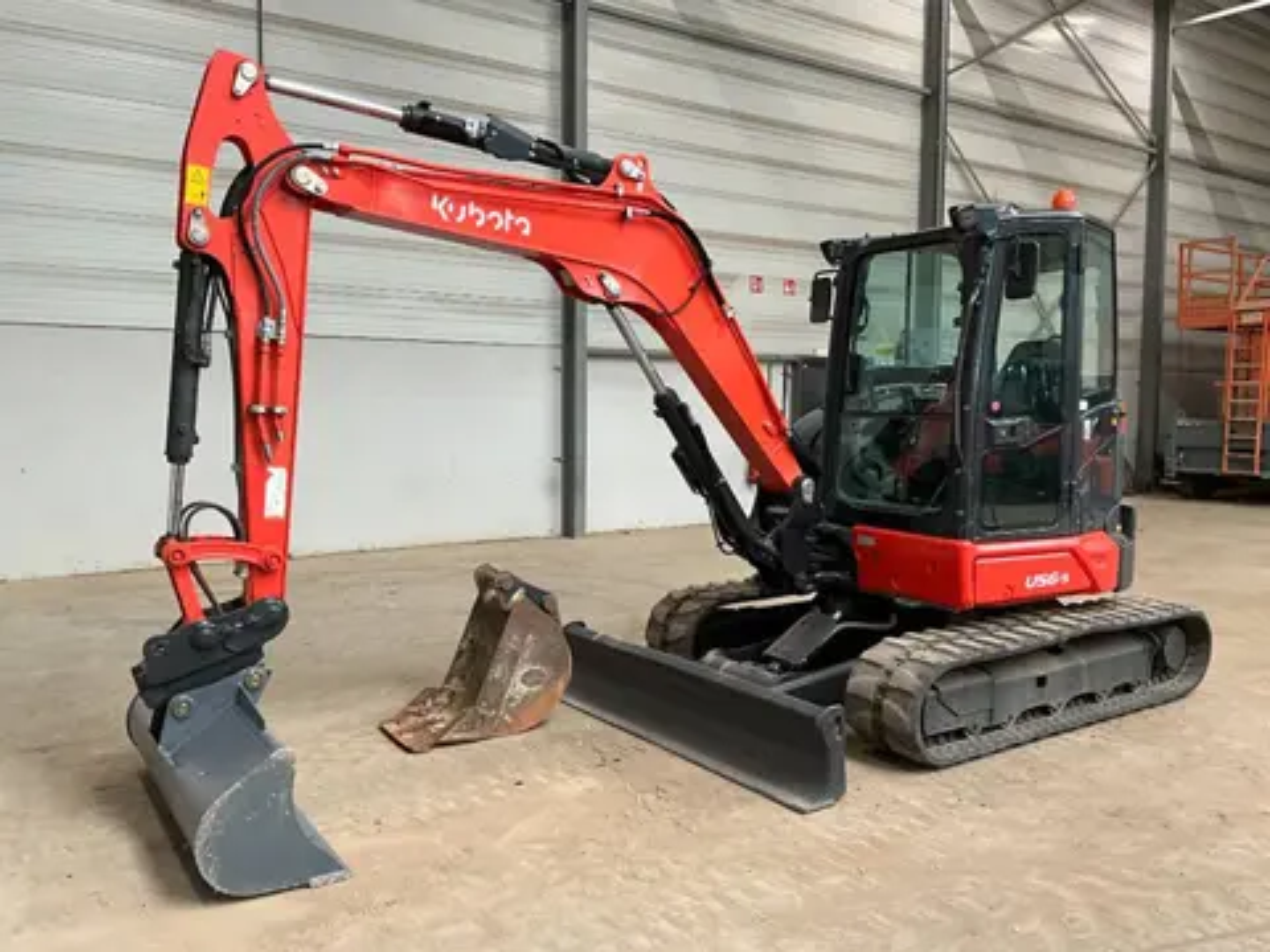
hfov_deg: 61.7
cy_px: 476
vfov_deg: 48.2
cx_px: 635
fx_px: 1064
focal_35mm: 29
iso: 80
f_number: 1.8
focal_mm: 3
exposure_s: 1/60
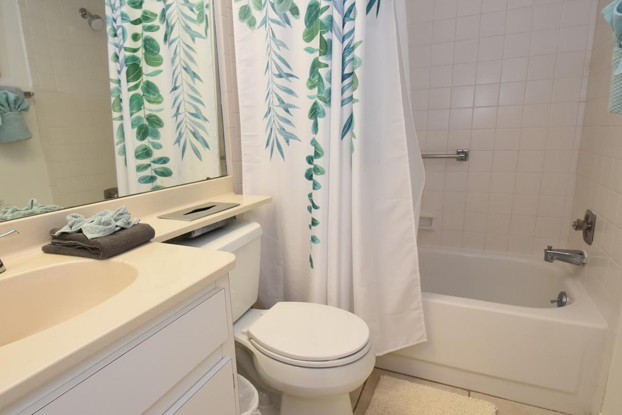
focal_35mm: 20
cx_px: 293
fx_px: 346
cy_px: 208
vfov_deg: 61.9
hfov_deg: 83.9
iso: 800
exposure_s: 1/125
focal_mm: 10
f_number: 5.6
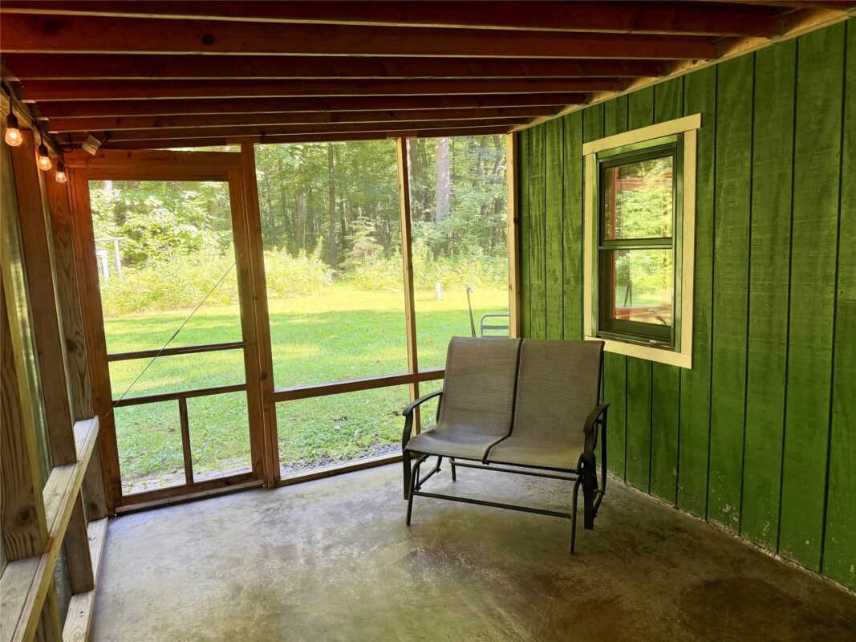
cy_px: 321
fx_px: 593
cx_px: 428
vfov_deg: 56.8
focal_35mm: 24
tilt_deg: -7.4
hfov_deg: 71.6
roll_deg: +3.0
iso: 200
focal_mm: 6.76
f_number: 1.78
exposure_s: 1/123
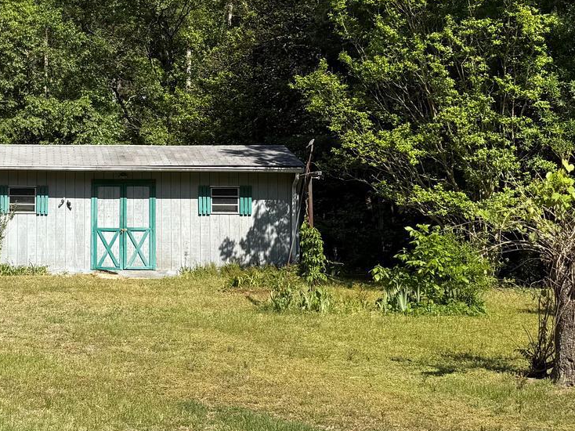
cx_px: 14
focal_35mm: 67
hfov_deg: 27.5
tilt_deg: +3.4
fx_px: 1113
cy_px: 154
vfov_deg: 21.9
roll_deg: +0.1
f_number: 1.78
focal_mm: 6.76
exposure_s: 1/3145
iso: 80
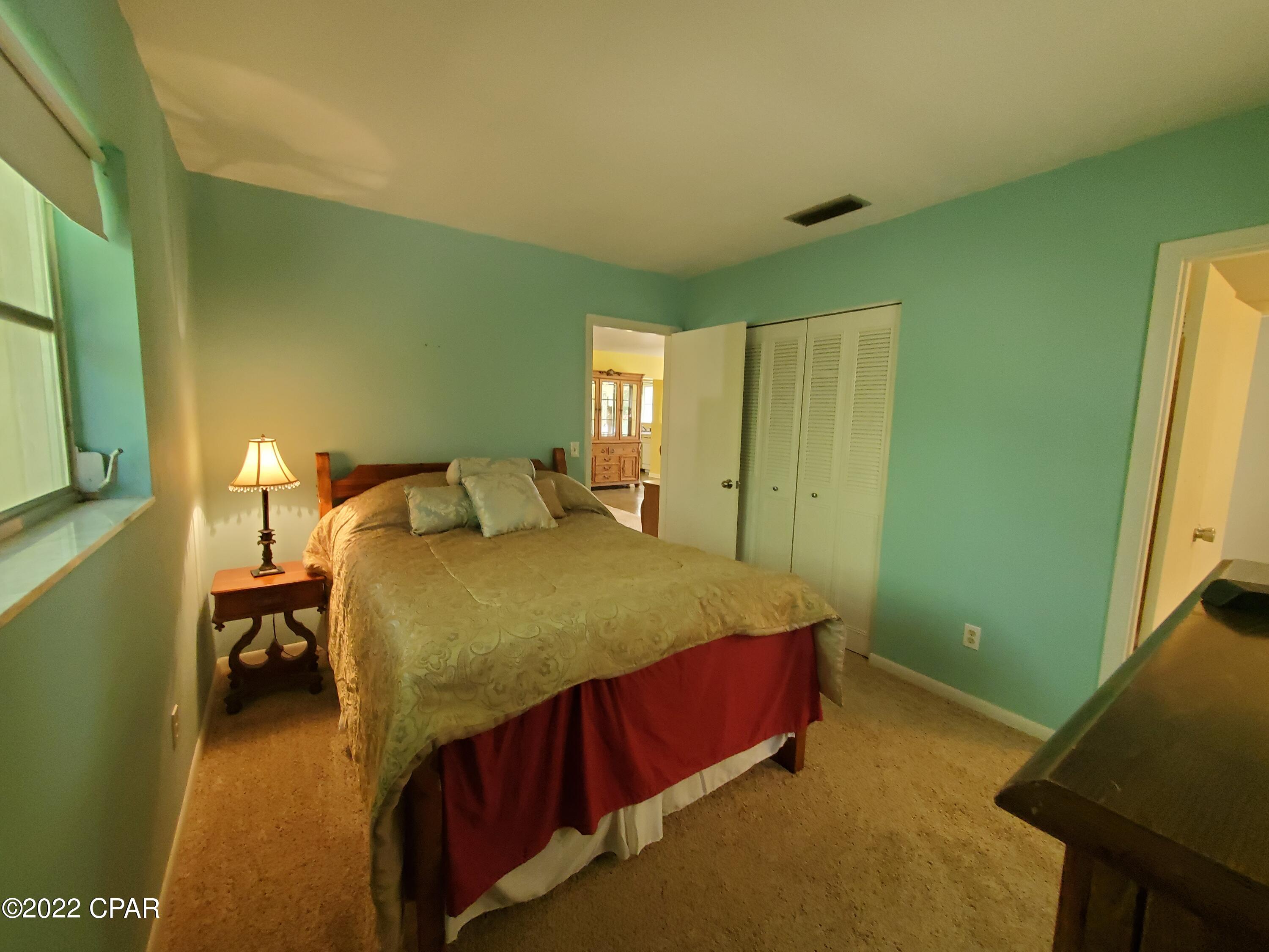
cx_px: 634
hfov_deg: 106.2
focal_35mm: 13
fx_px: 477
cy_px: 476
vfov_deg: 89.9
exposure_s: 1/30
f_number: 2.2
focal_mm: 1.8
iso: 400
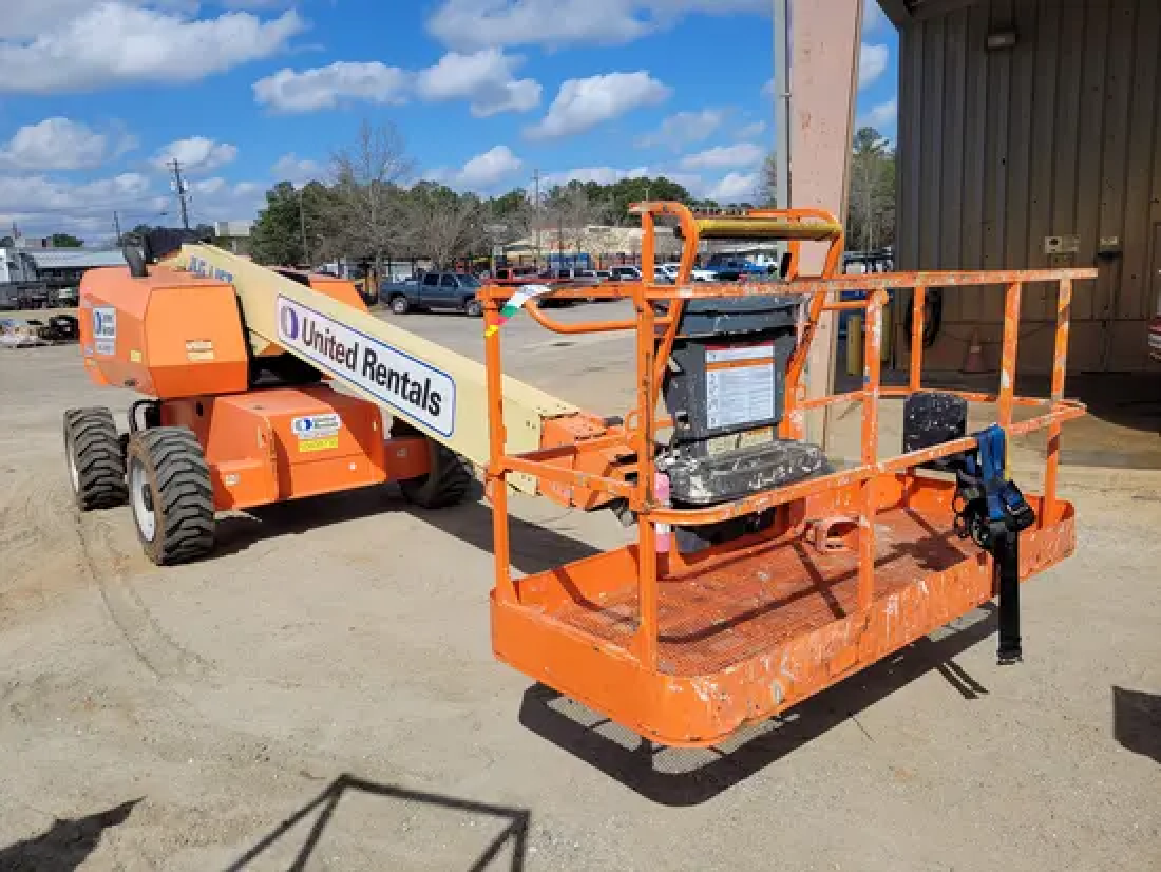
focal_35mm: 26
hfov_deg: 67.3
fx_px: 872
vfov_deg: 53.1
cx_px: 580
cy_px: 436
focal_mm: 5.4
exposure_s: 1/4244
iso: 40
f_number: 1.8
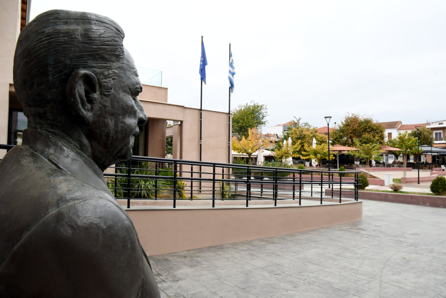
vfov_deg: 53.1
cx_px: 223
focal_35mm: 24
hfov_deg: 73.7
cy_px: 149
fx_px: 297
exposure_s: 1/250
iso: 800
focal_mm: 16
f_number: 13
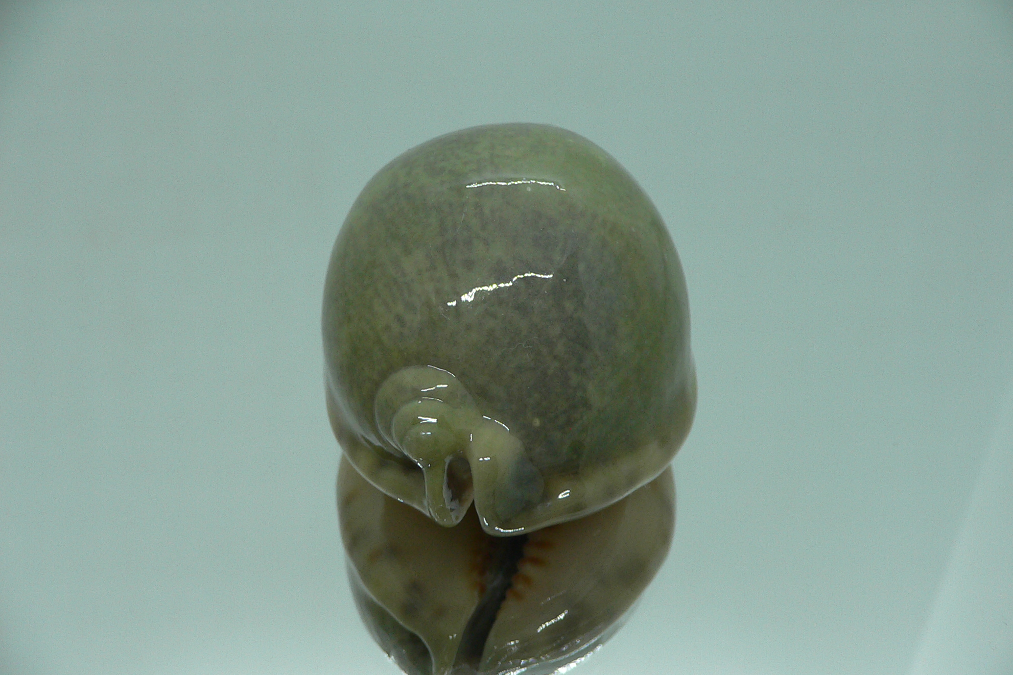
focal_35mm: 37
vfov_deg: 35.9
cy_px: 353
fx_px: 1041
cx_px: 513
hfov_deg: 51.9
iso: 80
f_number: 2.8
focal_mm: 4.6
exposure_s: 1/60
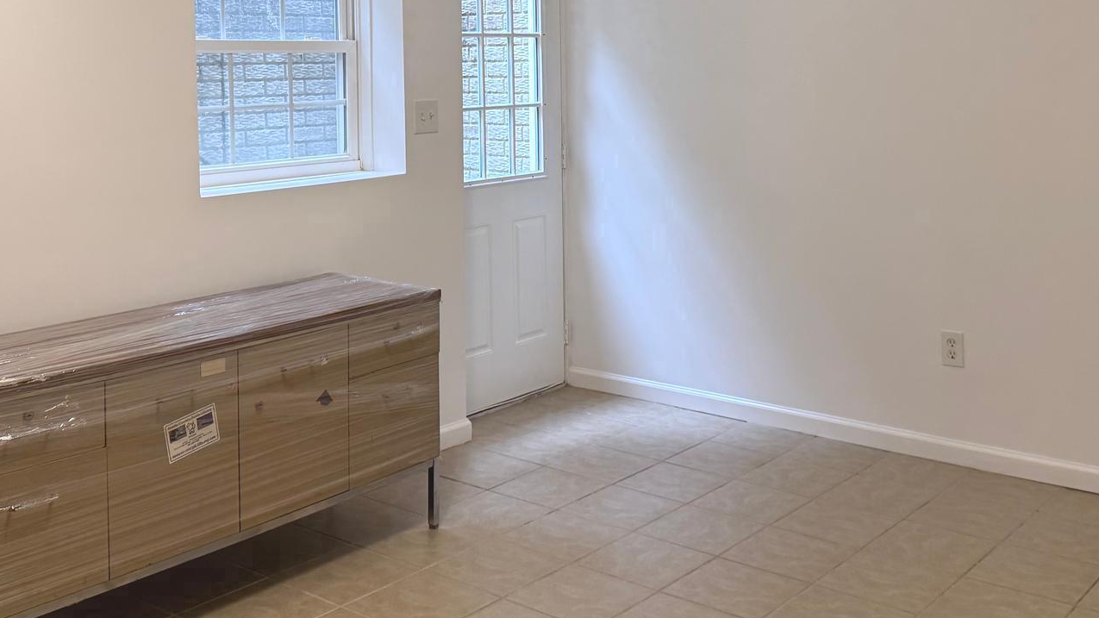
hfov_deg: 48.4
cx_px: 542
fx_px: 1224
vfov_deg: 27.8
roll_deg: +0.3
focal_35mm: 42
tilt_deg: -4.3
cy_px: 127
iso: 200
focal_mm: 6.76
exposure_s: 1/120
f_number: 1.78
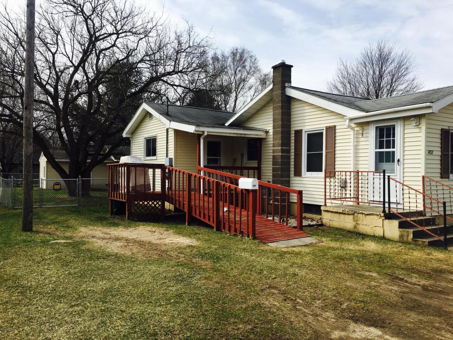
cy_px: 170
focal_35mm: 29
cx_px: 226
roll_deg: -1.3
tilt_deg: +0.3
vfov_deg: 48.2
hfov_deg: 61.7
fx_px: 380
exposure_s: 1/1923
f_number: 2.2
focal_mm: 4.15
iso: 25
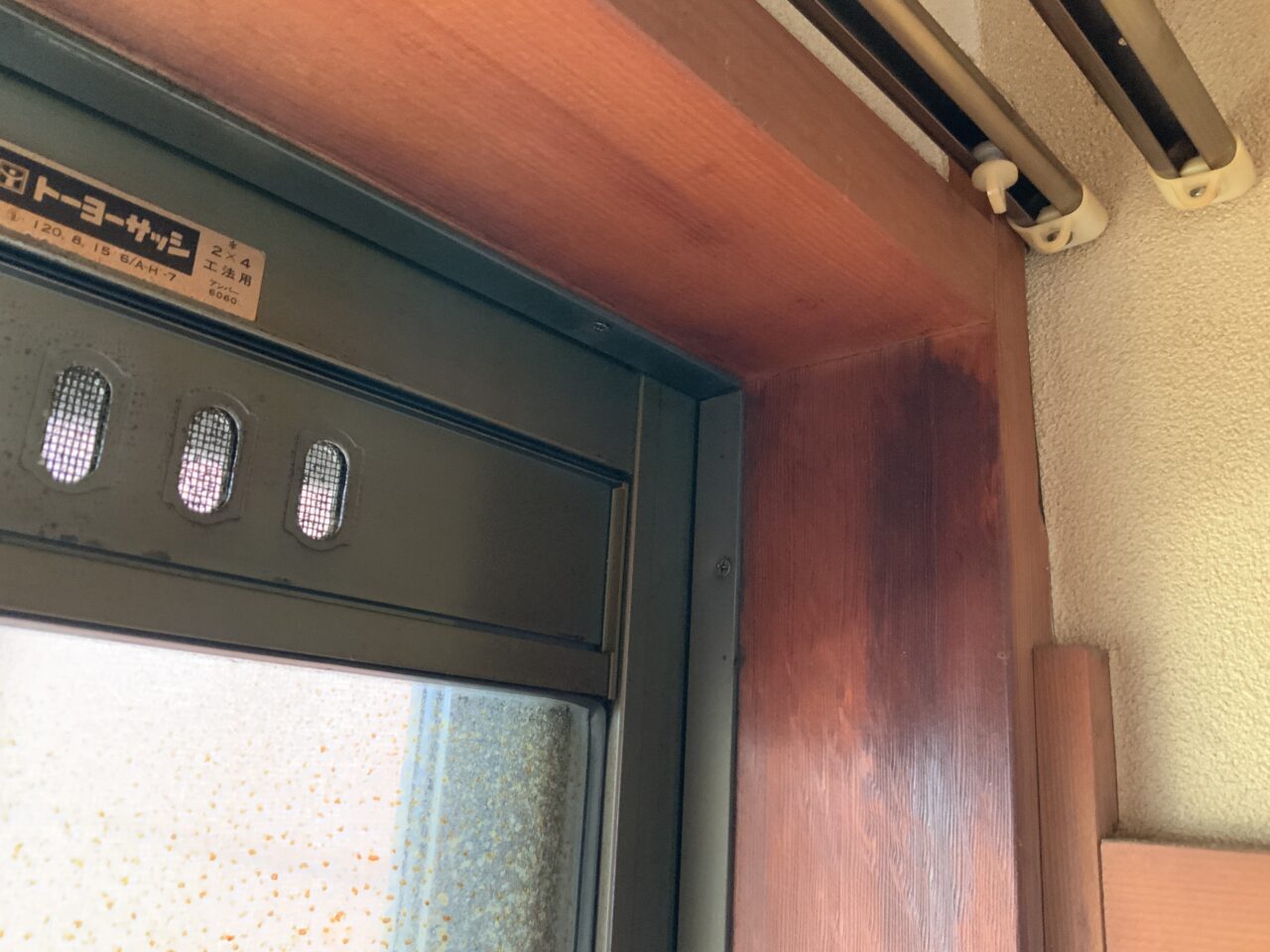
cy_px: 476
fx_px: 1064
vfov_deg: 48.2
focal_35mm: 29
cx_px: 635
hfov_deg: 61.7
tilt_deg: +15.6
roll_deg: -1.9
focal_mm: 3
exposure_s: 1/43
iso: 320
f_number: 1.8
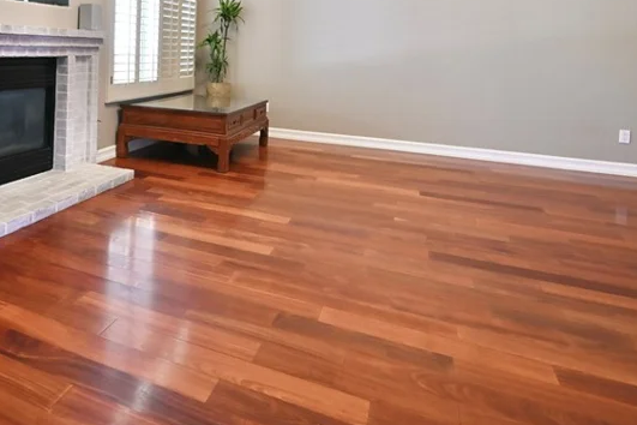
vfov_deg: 43.9
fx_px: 478
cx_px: 173
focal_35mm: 27
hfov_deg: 64.1
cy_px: 46
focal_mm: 14
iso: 2000
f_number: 4.5
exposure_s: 1/60
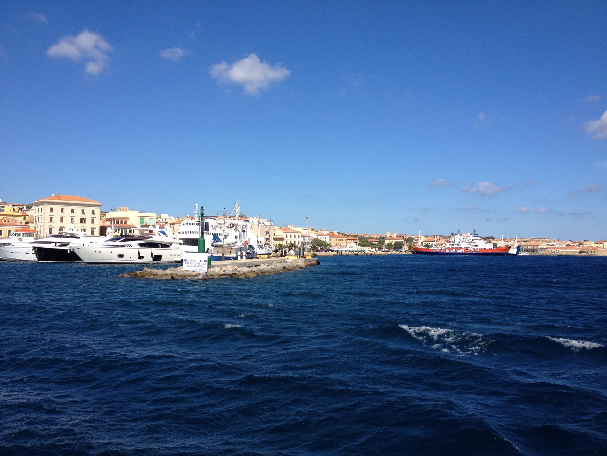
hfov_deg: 52.6
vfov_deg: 40.7
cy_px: 228
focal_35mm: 35
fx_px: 614
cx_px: 304
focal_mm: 4.28
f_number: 2.4
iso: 64
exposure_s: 1/1905
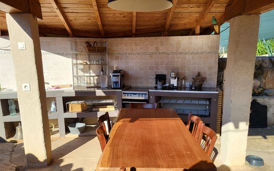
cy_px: 117
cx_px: 138
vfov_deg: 38.9
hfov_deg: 59.7
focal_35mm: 32
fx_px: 239
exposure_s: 1/1358
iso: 40
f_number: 1.8
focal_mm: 5.4
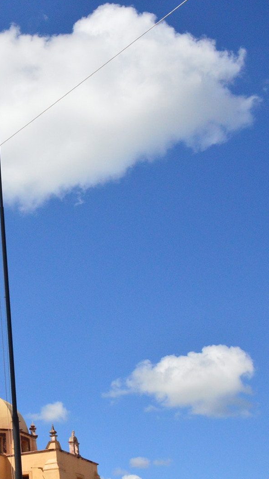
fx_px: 672
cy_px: 240
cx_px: -74
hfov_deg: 20.8
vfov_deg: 39.2
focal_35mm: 53
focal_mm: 22
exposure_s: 1/1250
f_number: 18
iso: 1600
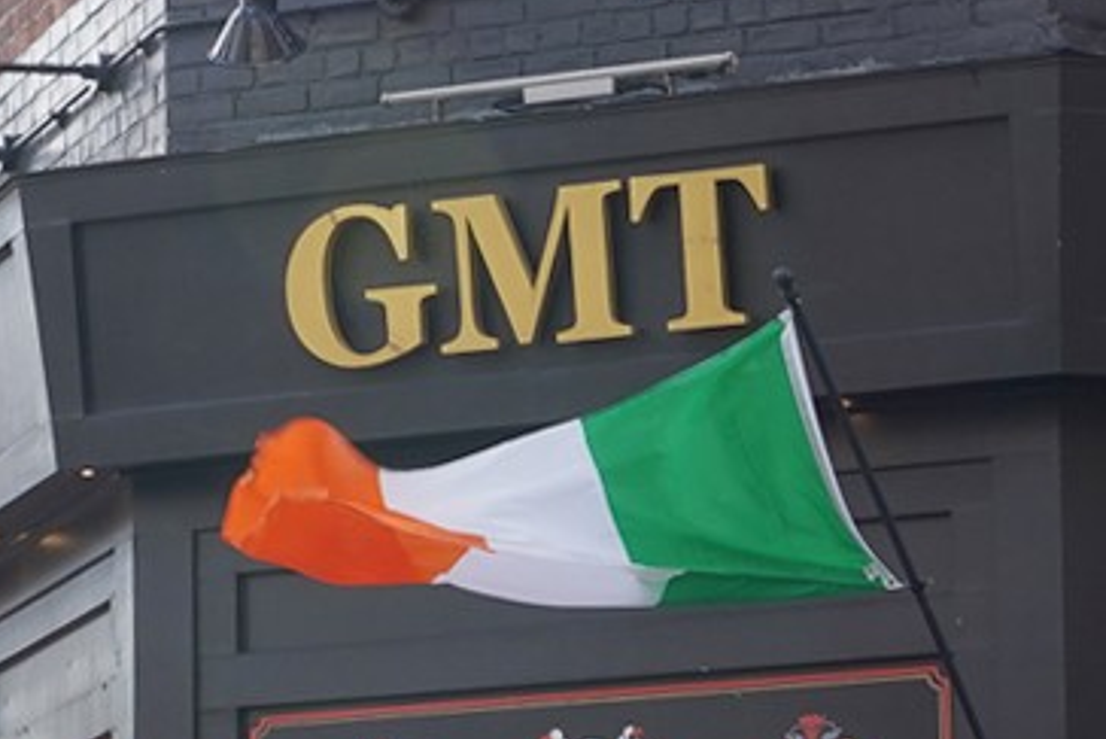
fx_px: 6761
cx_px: 717
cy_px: 1207
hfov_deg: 9.3
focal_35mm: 220
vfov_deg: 6.2
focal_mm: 40
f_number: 10
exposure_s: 1/100
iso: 250
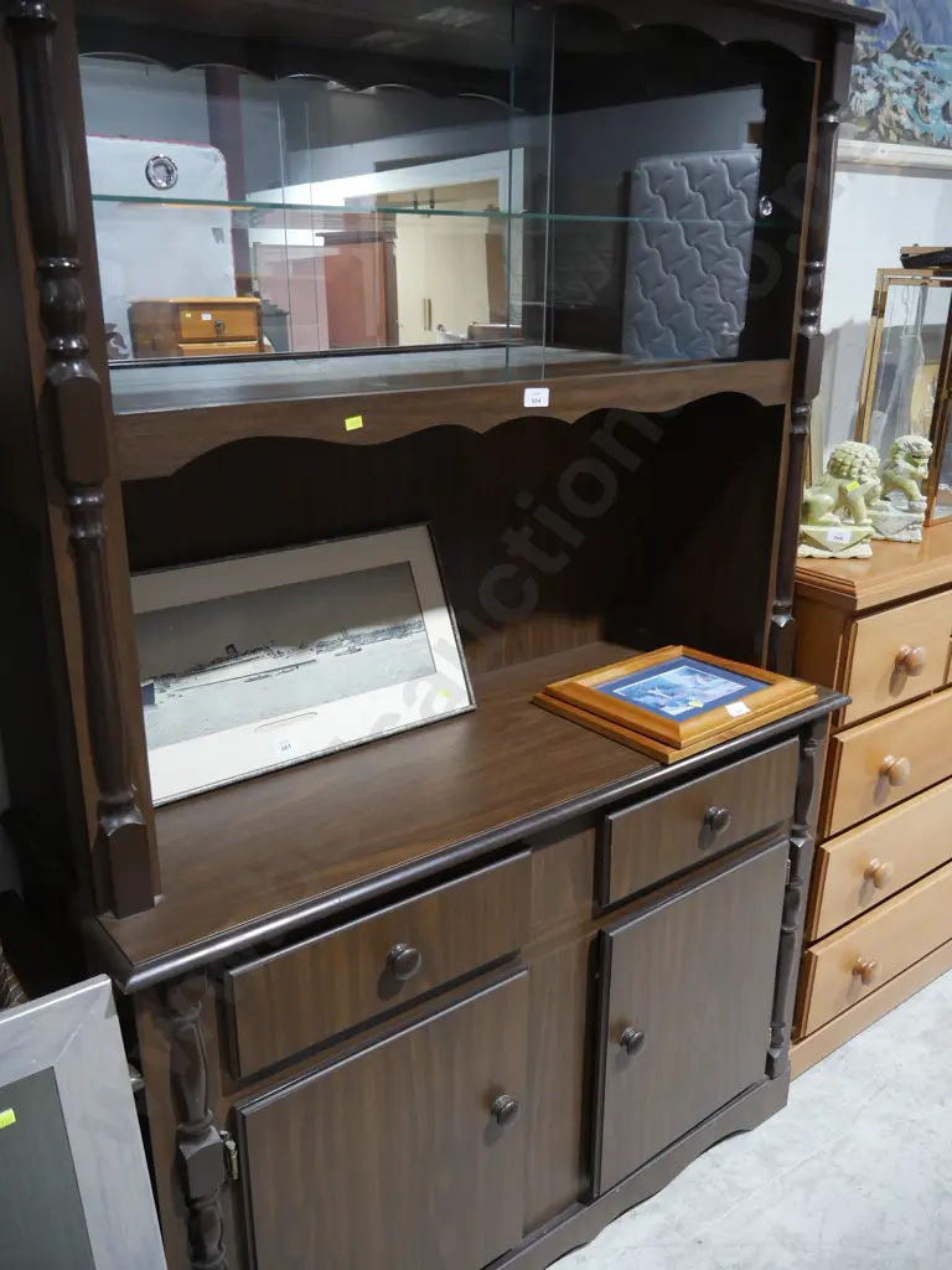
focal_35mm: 28
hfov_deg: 49.7
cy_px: 635
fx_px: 1027
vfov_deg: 63.4
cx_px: 476
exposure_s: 1/60
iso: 640
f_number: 3.5
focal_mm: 14
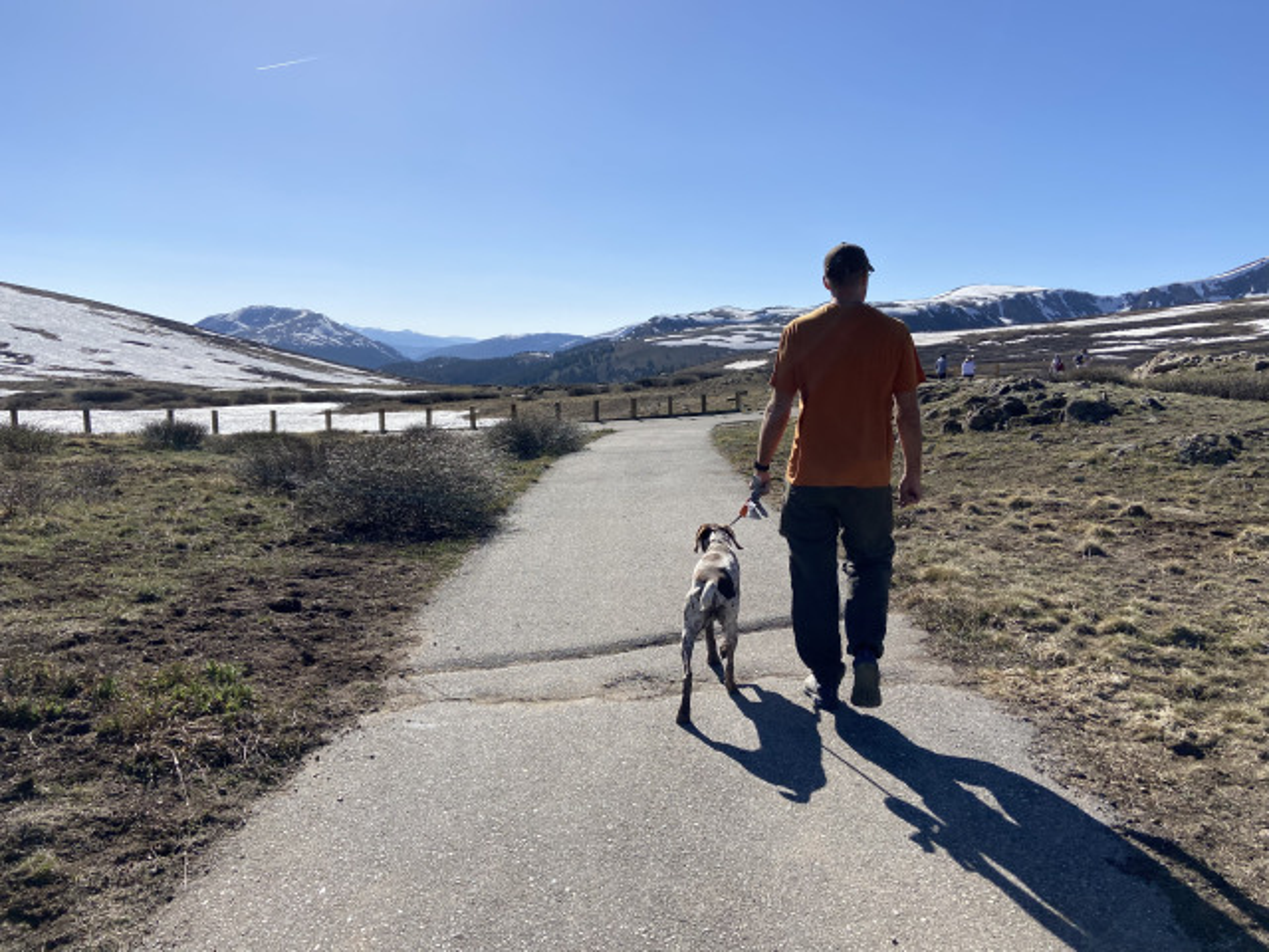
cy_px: 476
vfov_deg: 53.1
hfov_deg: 67.3
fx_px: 953
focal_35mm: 26
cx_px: 634
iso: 32
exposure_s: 1/4608
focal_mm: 4.25
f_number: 1.8
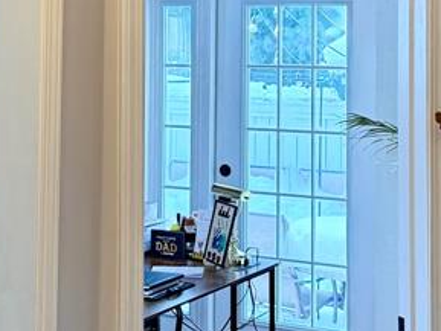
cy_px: 21
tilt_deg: +2.1
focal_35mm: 85
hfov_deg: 22.9
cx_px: 153
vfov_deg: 17.1
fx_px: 1083
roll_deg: -0.4
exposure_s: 1/239
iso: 160
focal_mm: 6.76
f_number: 1.78
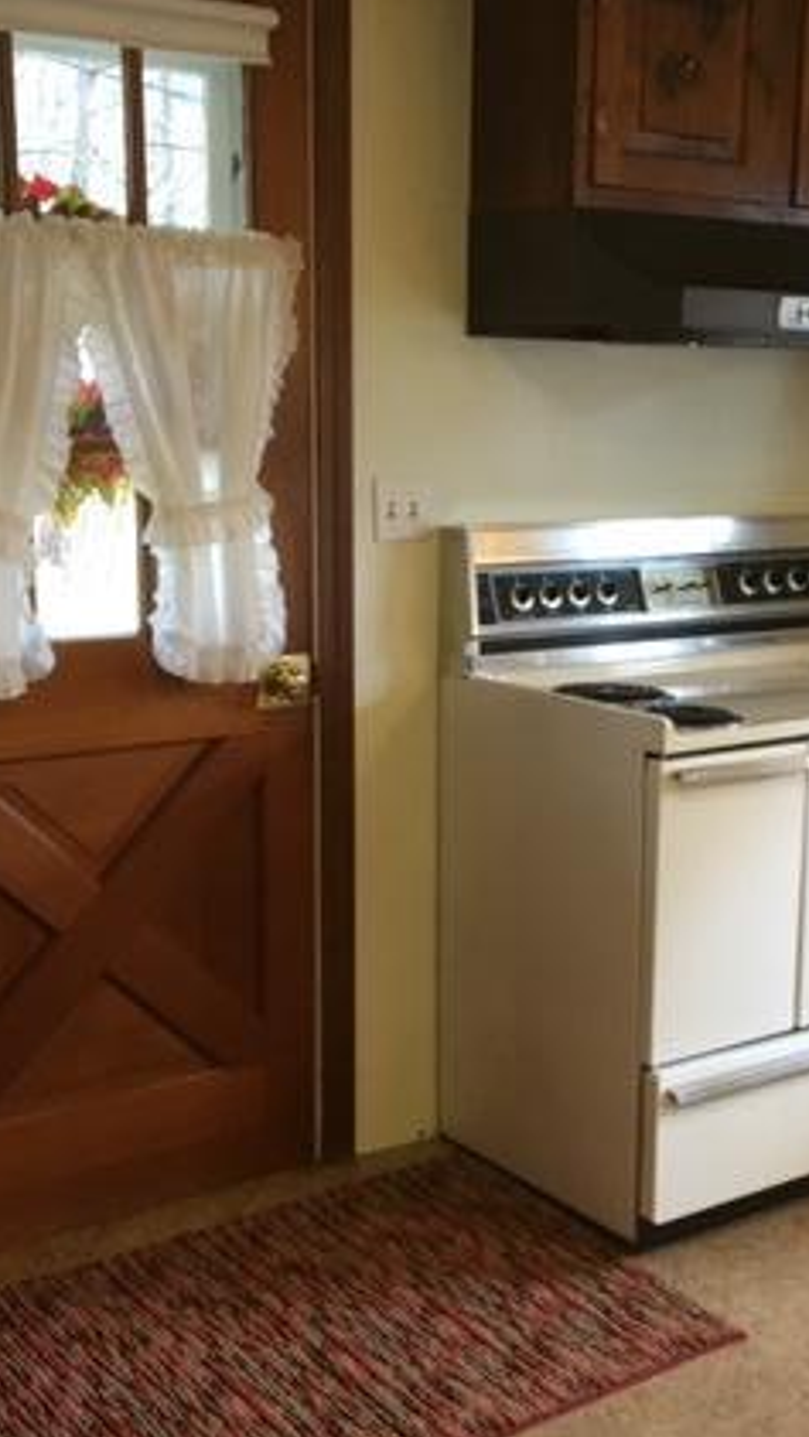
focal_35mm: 48
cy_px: 761
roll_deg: -1.1
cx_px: 570
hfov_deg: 24.7
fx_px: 1829
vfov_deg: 42.9
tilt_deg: -12.0
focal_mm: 4.15
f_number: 2.2
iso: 80
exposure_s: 1/30
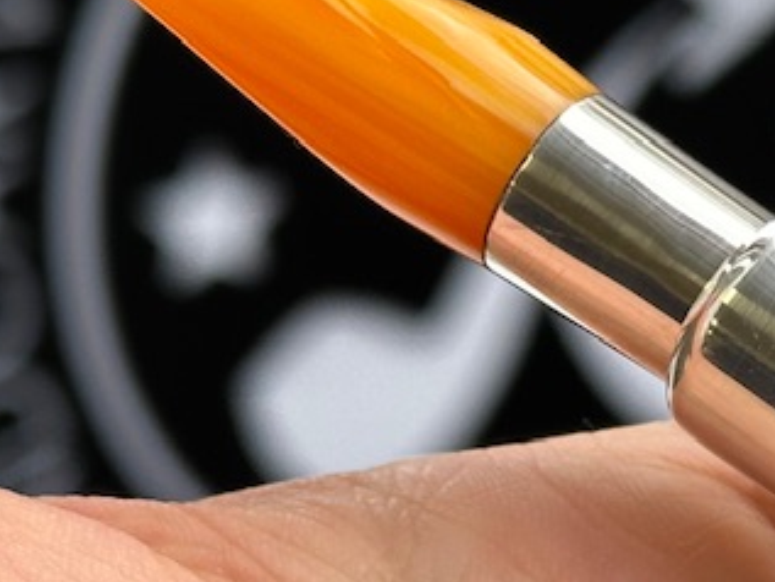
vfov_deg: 7.7
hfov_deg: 10.0
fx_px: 4345
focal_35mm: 194
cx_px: 1000
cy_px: 430
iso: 64
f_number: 1.78
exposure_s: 1/351
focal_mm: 6.86
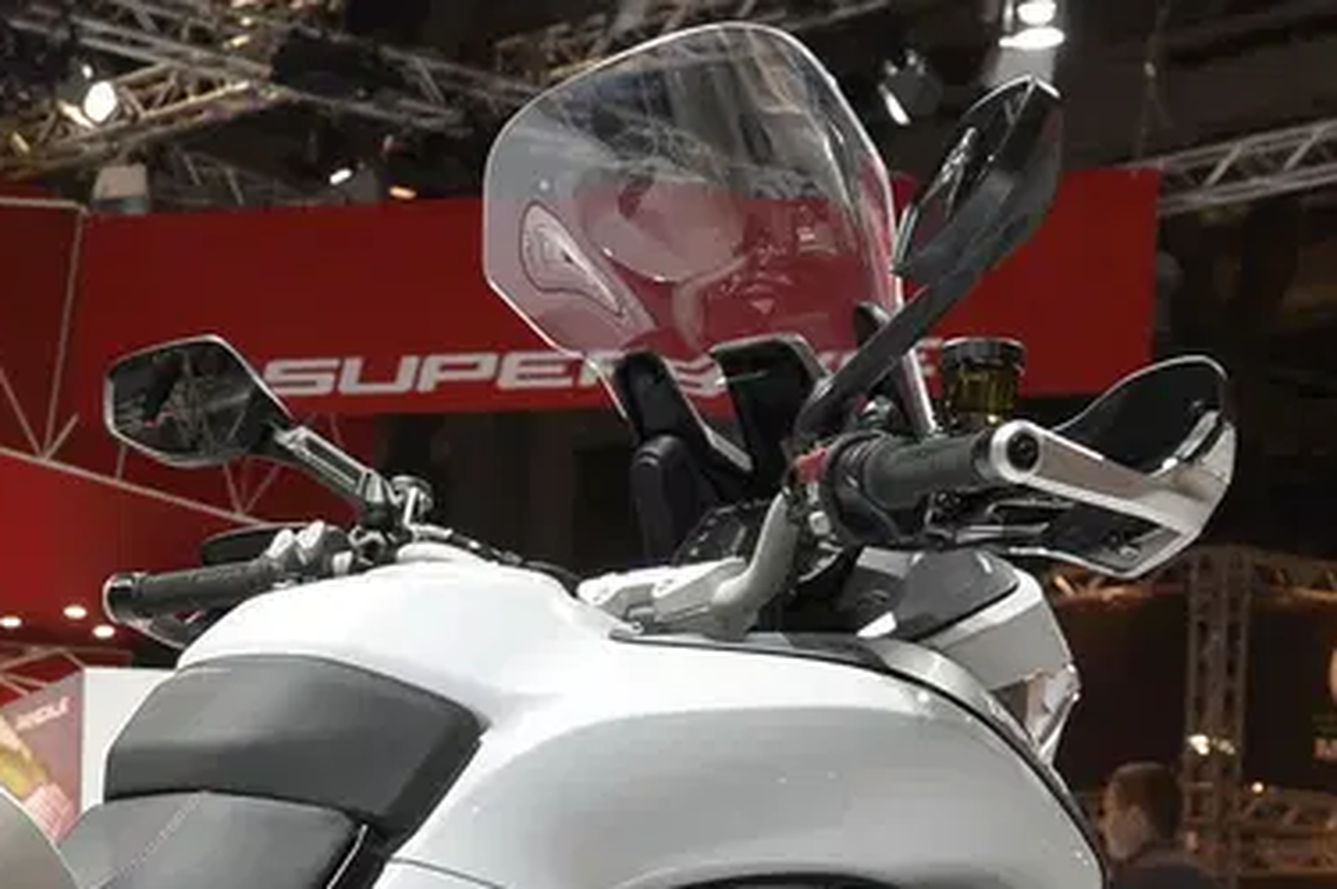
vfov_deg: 12.8
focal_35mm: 102
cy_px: 1303
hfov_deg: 19.0
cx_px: -226
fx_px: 3785
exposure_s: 1/160
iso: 800
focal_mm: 32
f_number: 8
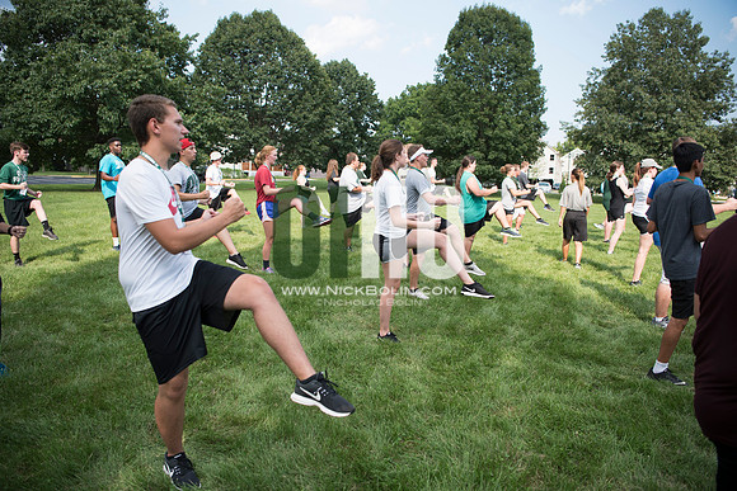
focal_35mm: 24
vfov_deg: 53.2
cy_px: 246
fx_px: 491
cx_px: 368
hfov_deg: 73.7
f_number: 2.8
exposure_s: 1/1600
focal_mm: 24
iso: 200
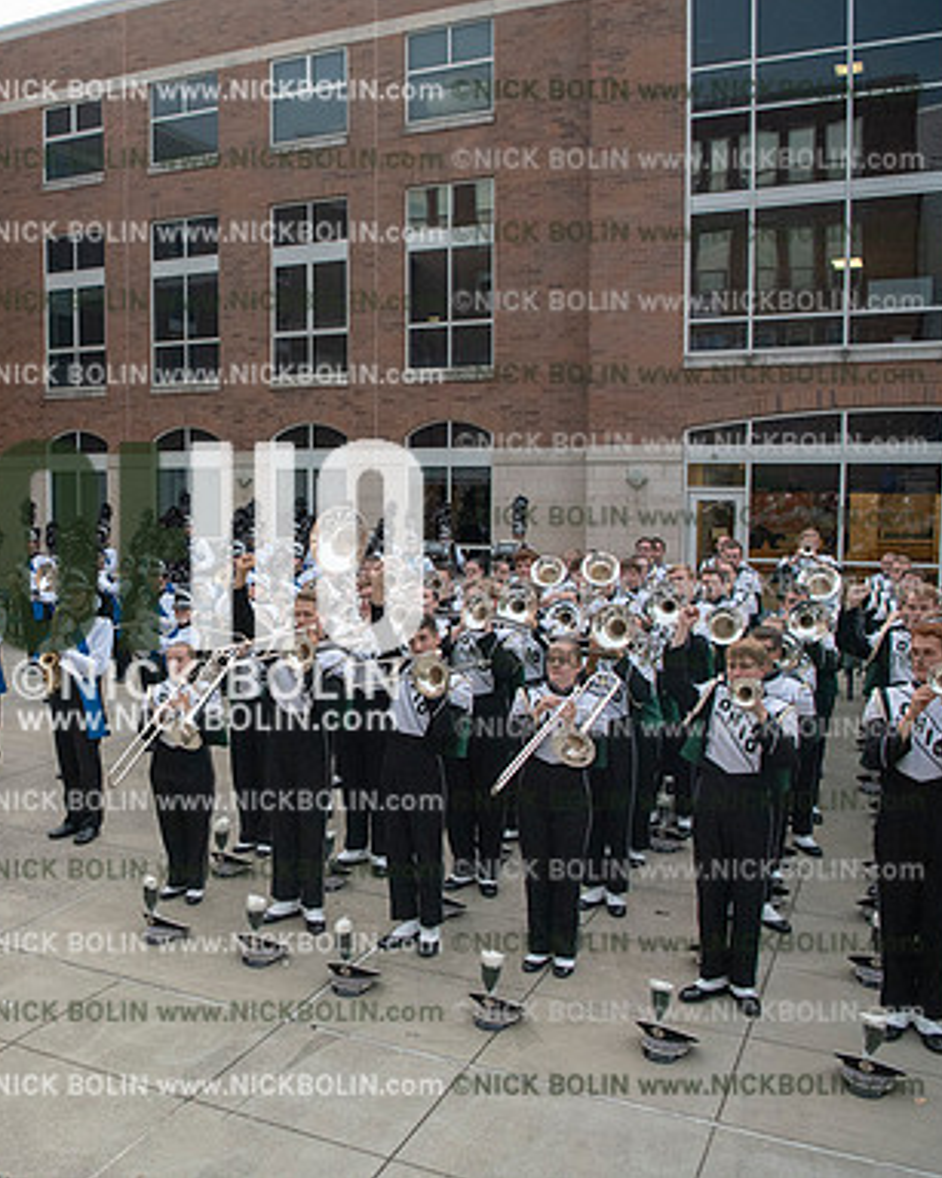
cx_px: 206
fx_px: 1185
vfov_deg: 52.9
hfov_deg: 41.7
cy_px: 587
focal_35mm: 34
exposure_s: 1/1600
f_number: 3.5
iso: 3200
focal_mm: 24
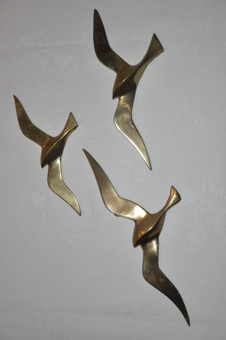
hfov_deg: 26.4
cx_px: 113
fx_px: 481
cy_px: 170
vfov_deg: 38.9
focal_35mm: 51
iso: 800
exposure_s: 1/60
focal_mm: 34
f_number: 4.2
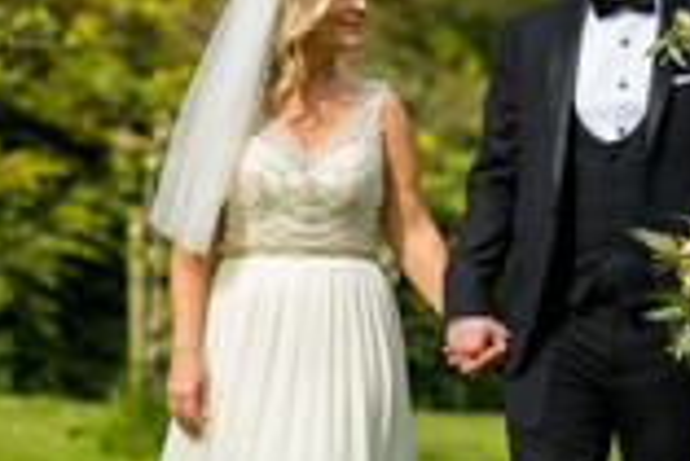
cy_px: 341
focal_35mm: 351
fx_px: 6734
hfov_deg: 5.9
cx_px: 400
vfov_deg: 3.9
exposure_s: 1/1250
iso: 100
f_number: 2.8
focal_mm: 125
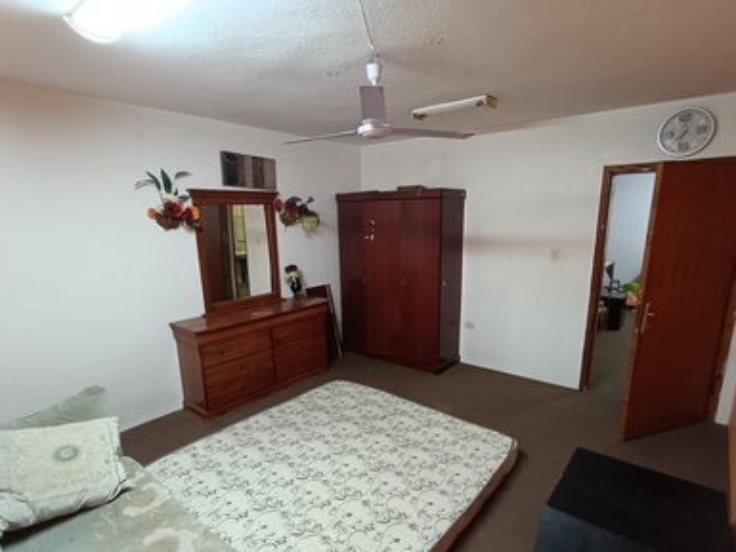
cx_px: 370
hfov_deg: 84.6
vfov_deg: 68.4
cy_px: 310
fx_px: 404
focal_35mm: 19
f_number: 2.2
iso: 400
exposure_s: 1/17.1
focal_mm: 1.68
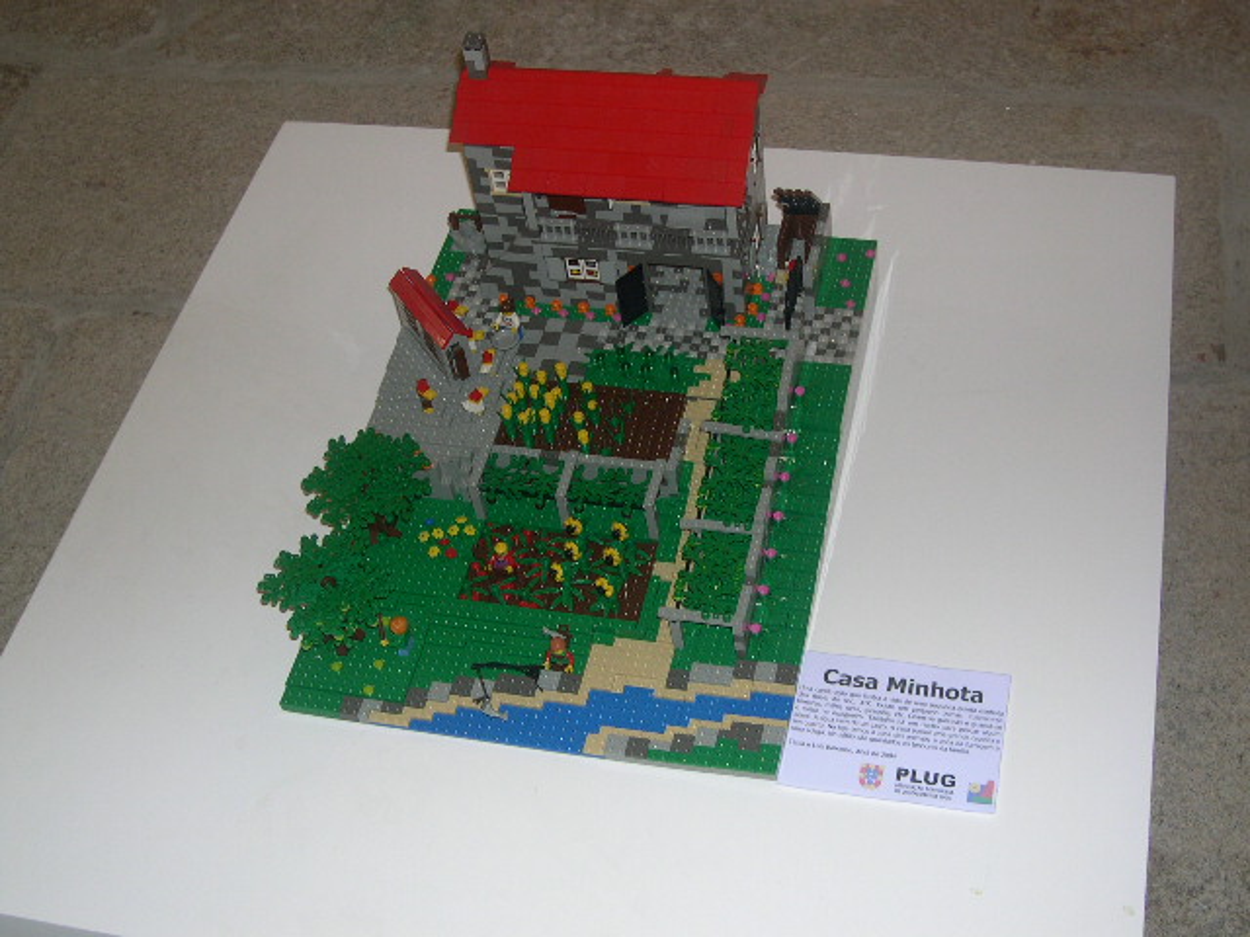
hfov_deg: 40.4
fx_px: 1697
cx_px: 625
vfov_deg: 30.9
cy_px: 468
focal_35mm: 47
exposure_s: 1/60
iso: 100
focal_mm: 10.1
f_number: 3.1
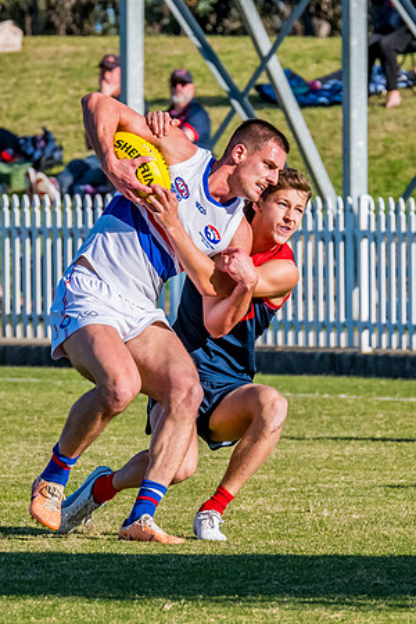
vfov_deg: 2.8
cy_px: 269
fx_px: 12701
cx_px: 110
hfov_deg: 1.9
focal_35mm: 733
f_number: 11
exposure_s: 1/1600
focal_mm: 310
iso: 800
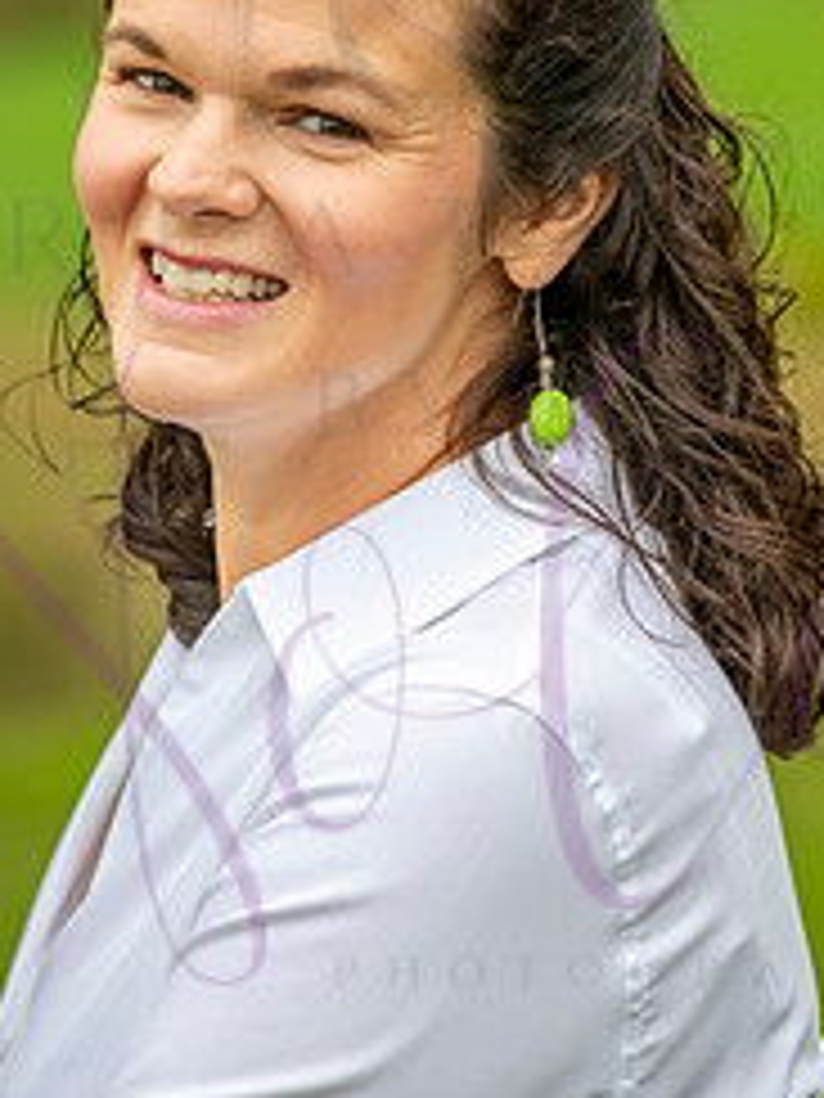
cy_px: 396
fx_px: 8728
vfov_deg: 7.2
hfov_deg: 5.4
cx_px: 450
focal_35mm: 275
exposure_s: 1/800
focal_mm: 155
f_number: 5.6
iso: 1000
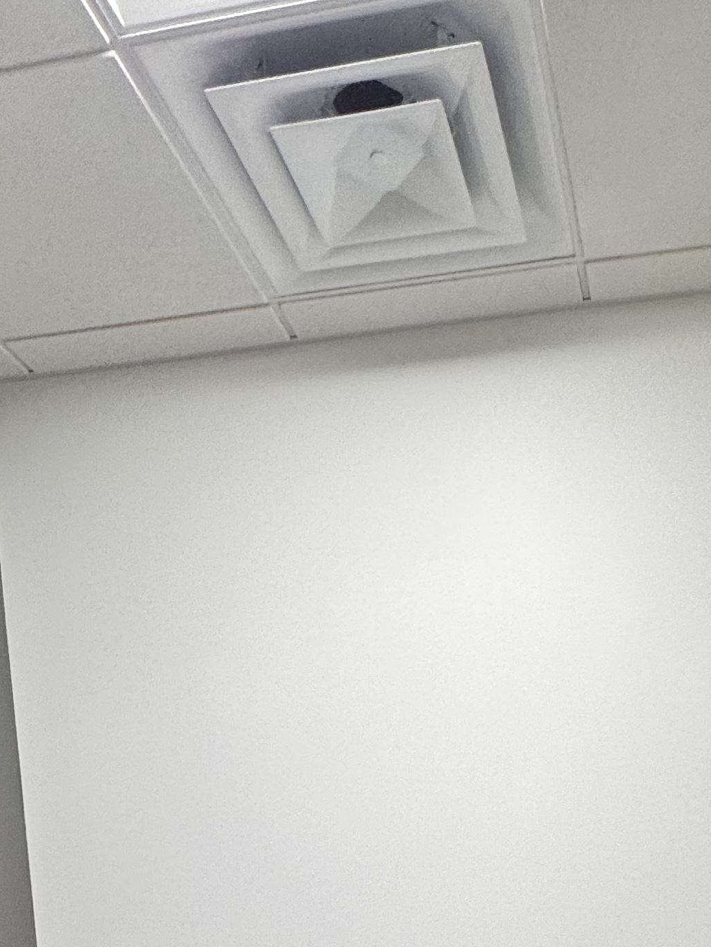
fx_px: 1123
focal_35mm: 41
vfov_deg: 30.5
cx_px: 464
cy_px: 1349
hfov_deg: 34.9
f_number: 2.2
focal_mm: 2.22
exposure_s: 1/120
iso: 160
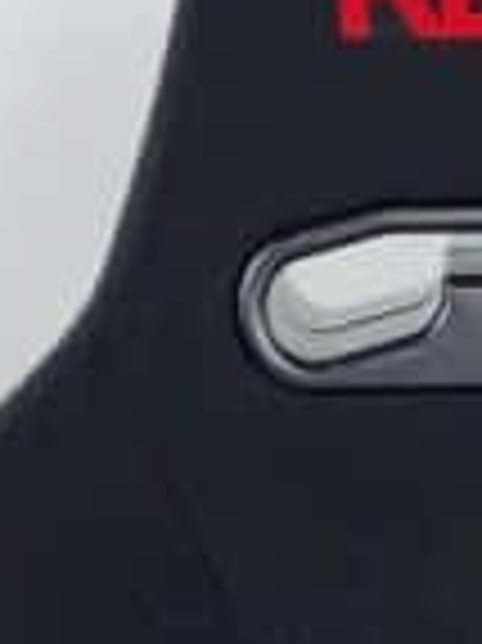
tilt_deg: -22.0
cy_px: 1502
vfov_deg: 11.0
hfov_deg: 9.4
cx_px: 599
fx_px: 2882
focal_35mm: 155
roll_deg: -0.2
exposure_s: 1/24
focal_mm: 4.25
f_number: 1.8
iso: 32
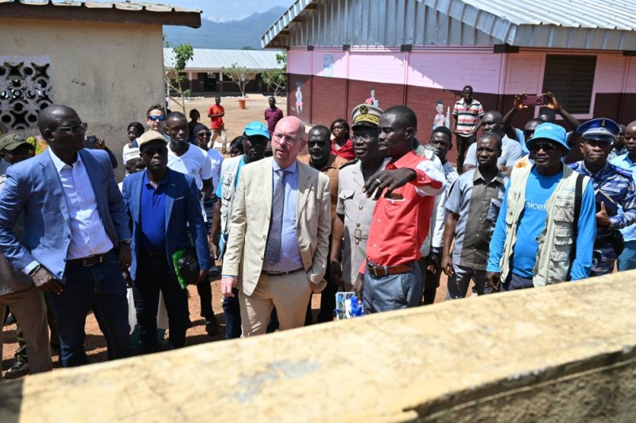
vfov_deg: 39.9
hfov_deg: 57.3
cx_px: 318
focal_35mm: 33
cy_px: 212
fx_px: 583
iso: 180
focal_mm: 33
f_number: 5.6
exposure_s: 1/1000
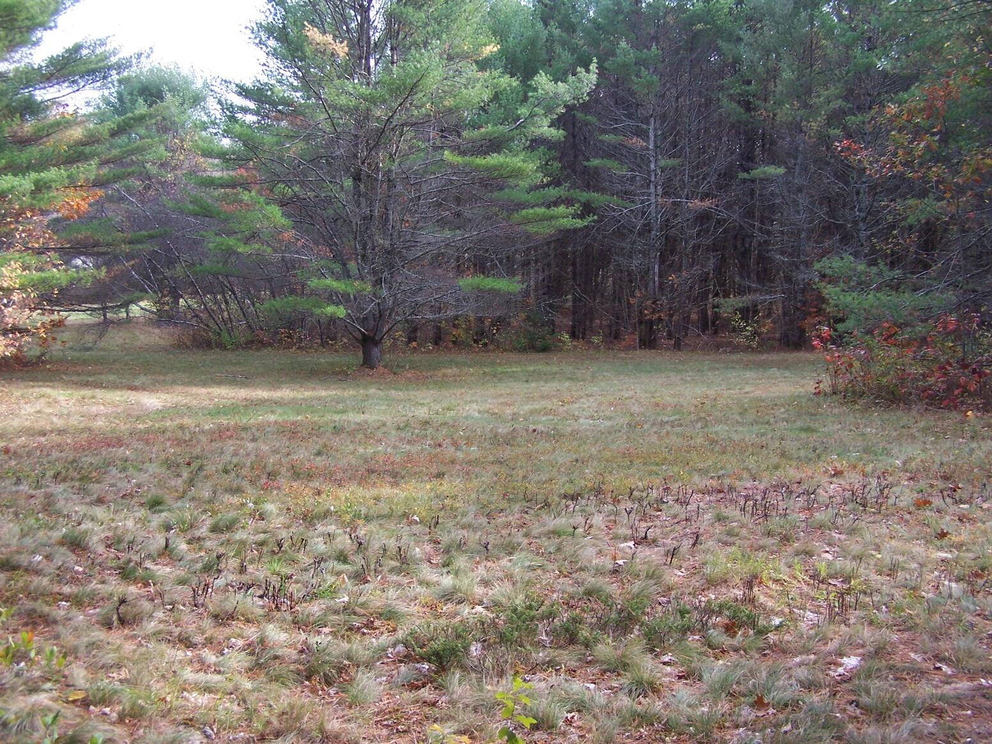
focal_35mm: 38
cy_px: 372
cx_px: 496
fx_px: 1089
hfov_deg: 49.0
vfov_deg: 37.7
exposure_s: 1/160
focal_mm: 6.3
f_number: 2.8
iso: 80
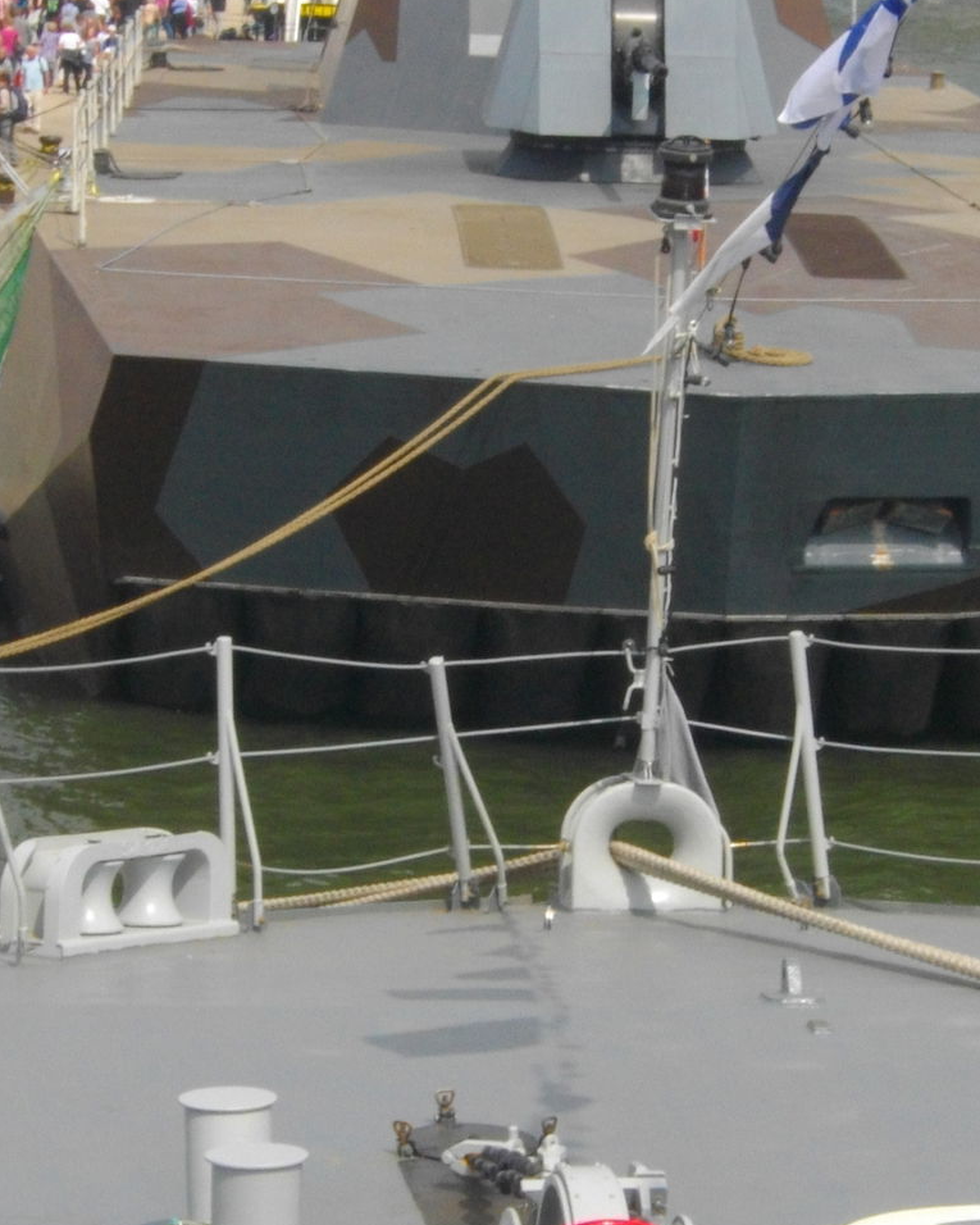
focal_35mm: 162
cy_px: 516
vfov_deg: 11.9
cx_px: 571
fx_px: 5872
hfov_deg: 9.5
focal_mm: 11
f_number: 7.9
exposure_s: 1/250
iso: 100
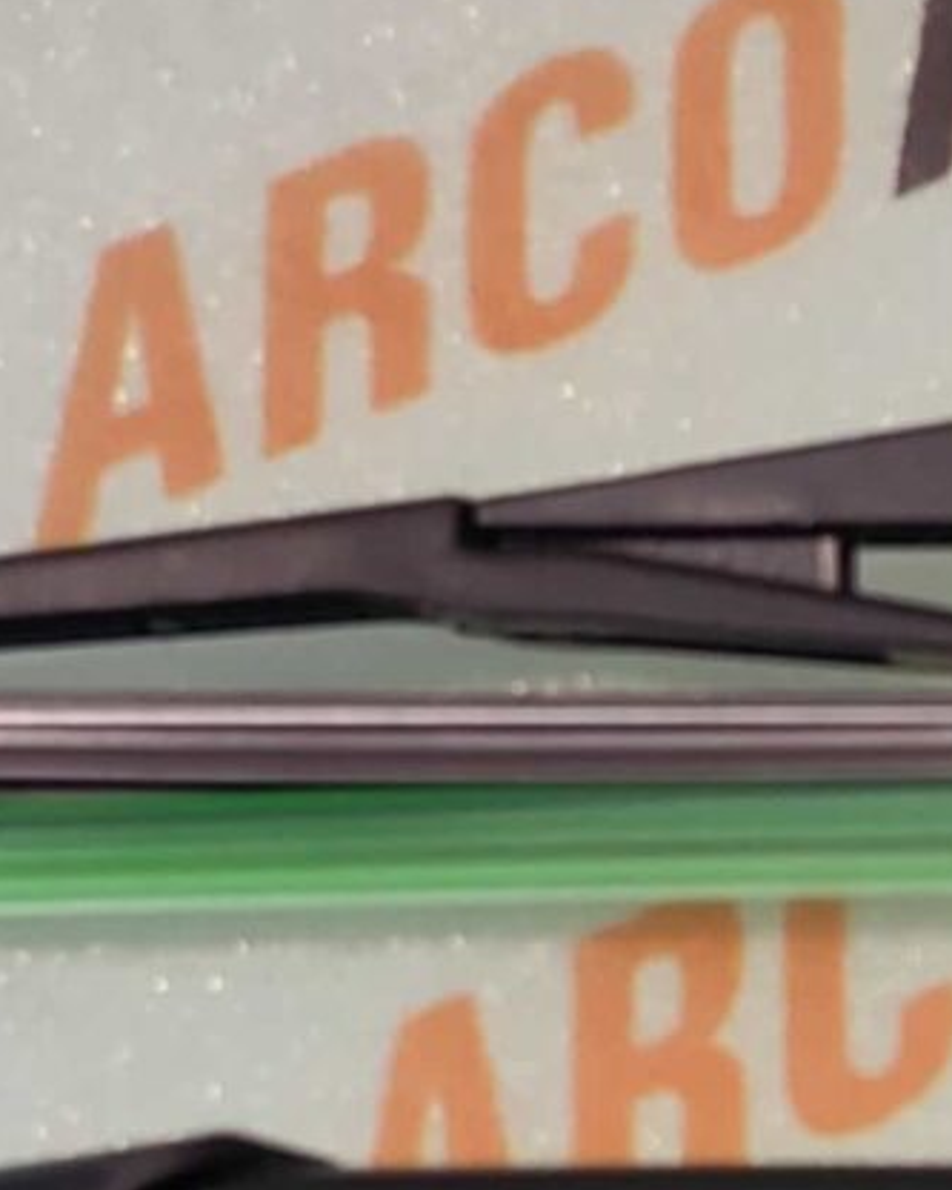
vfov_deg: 18.4
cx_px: 1810
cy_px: 1150
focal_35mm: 102
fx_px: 3591
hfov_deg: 13.3
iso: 95
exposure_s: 1/33
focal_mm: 4.74
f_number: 1.79
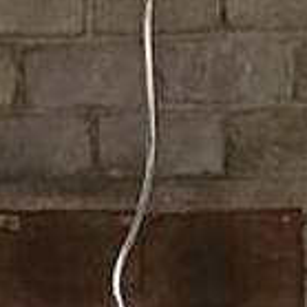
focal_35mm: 221
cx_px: 181
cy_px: 445
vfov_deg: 7.8
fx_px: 2217
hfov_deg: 7.9
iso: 1000
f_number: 1.8
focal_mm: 3.98
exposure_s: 1/16.7
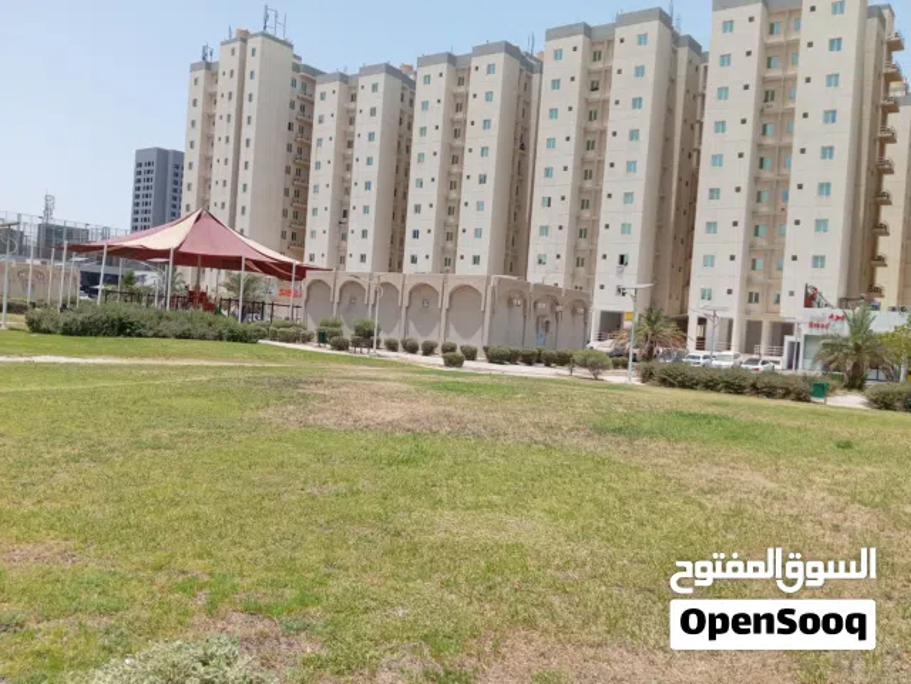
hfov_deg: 60.0
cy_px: 342
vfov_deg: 46.8
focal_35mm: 30
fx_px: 790
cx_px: 456
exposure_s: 1/730
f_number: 1.8
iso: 100
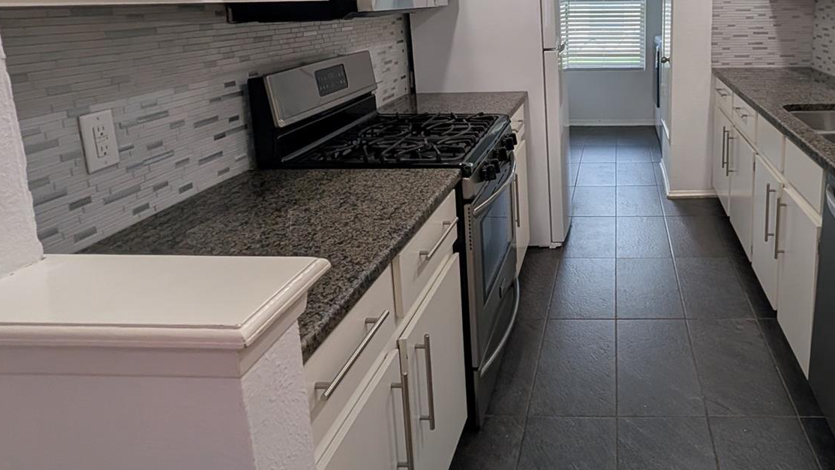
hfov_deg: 72.1
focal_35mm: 24
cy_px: 96
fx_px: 531
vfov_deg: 45.4
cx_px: 605
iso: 66
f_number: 1.7
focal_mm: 2.02
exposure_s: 1/192
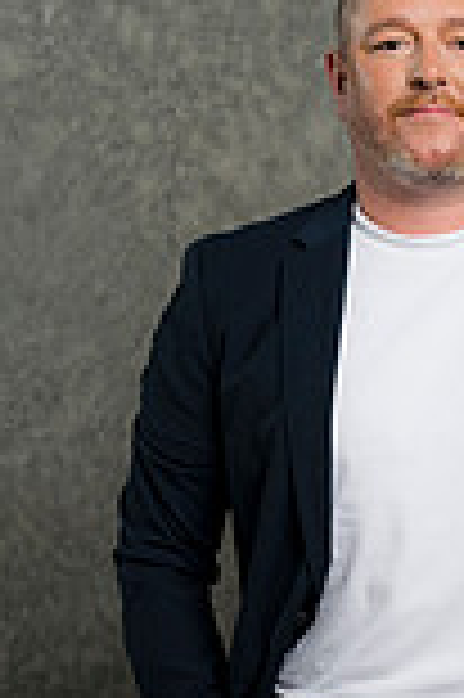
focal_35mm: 160
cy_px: 725
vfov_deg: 12.7
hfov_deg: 8.5
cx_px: 405
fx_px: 3100
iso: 125
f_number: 4
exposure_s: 1/160
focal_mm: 55
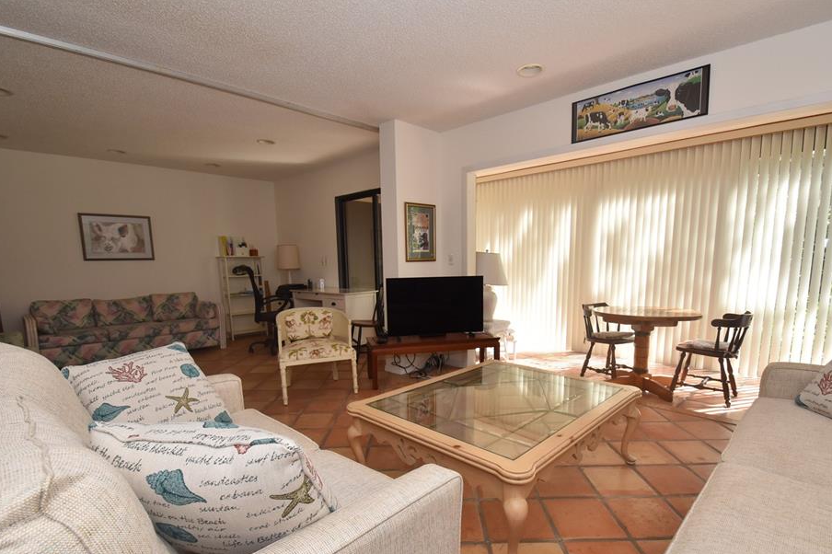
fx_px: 393
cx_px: 436
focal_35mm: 17
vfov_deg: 70.1
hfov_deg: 93.2
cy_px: 311
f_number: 5.6
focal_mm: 10
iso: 800
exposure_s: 1/125
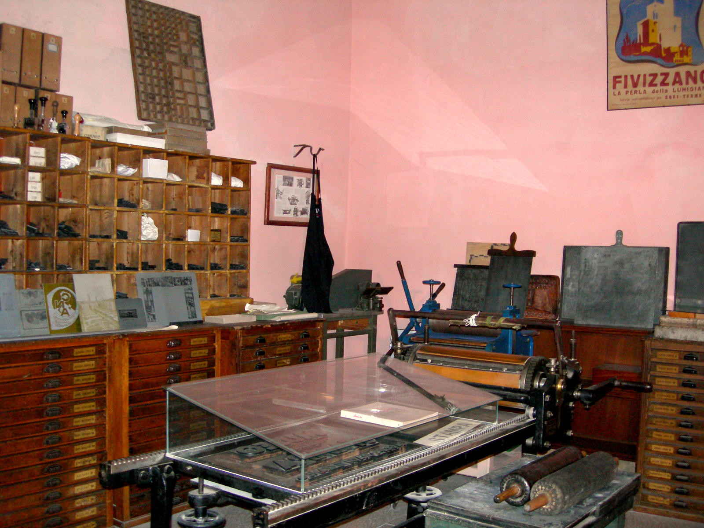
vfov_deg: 37.7
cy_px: 264
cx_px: 352
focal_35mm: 38
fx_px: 773
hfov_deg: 49.0
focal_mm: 7.8
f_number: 2.8
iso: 200
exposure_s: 1/60.1
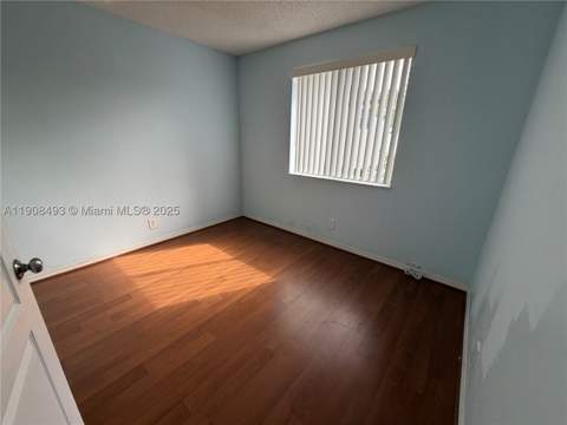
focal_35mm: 14
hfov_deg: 102.1
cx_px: 284
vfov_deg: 85.7
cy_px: 212
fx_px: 229
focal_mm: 2.22
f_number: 2.2
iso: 160
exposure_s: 1/121
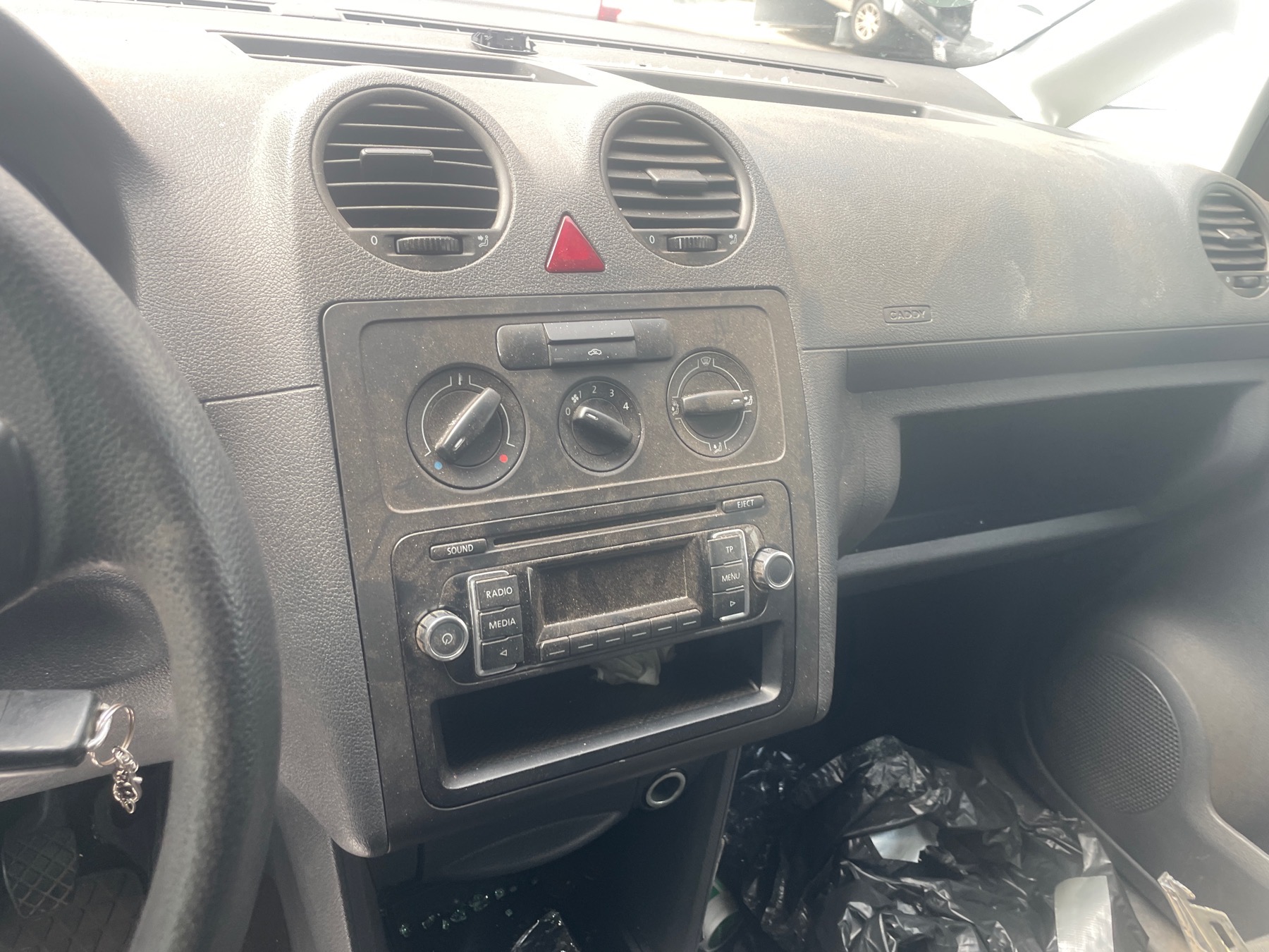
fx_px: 953
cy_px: 476
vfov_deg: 53.1
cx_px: 634
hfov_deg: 67.3
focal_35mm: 26
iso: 64
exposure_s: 1/121
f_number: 1.6
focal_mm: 4.2
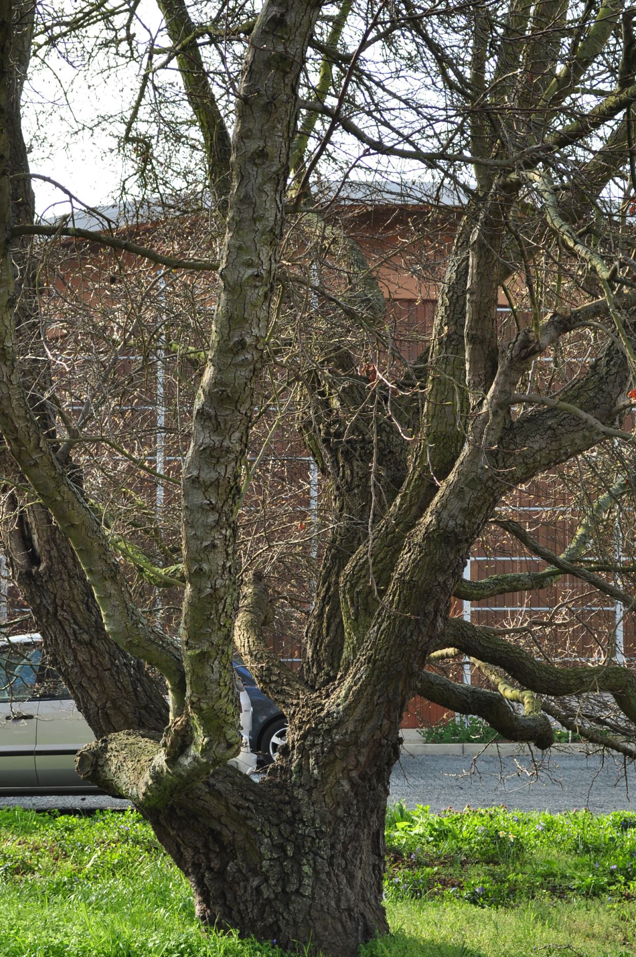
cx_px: 278
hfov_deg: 17.8
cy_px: 529
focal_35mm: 77
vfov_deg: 26.5
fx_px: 2034
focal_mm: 45
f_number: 8
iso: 200
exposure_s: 1/200
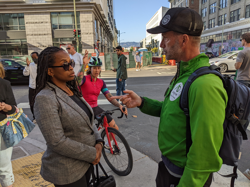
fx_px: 195
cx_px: 125
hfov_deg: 65.3
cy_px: 94
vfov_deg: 51.4
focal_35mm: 27
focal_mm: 4.44
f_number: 1.8
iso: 47
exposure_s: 1/1067
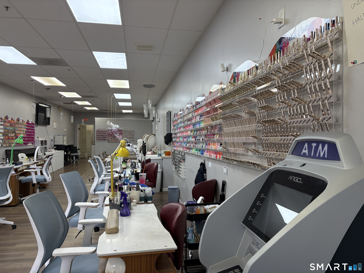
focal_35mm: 26
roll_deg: -0.3
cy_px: 136
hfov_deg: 67.3
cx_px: 182
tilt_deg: -1.0
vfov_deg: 53.1
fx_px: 273
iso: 125
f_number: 1.6
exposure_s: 1/220
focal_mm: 5.96
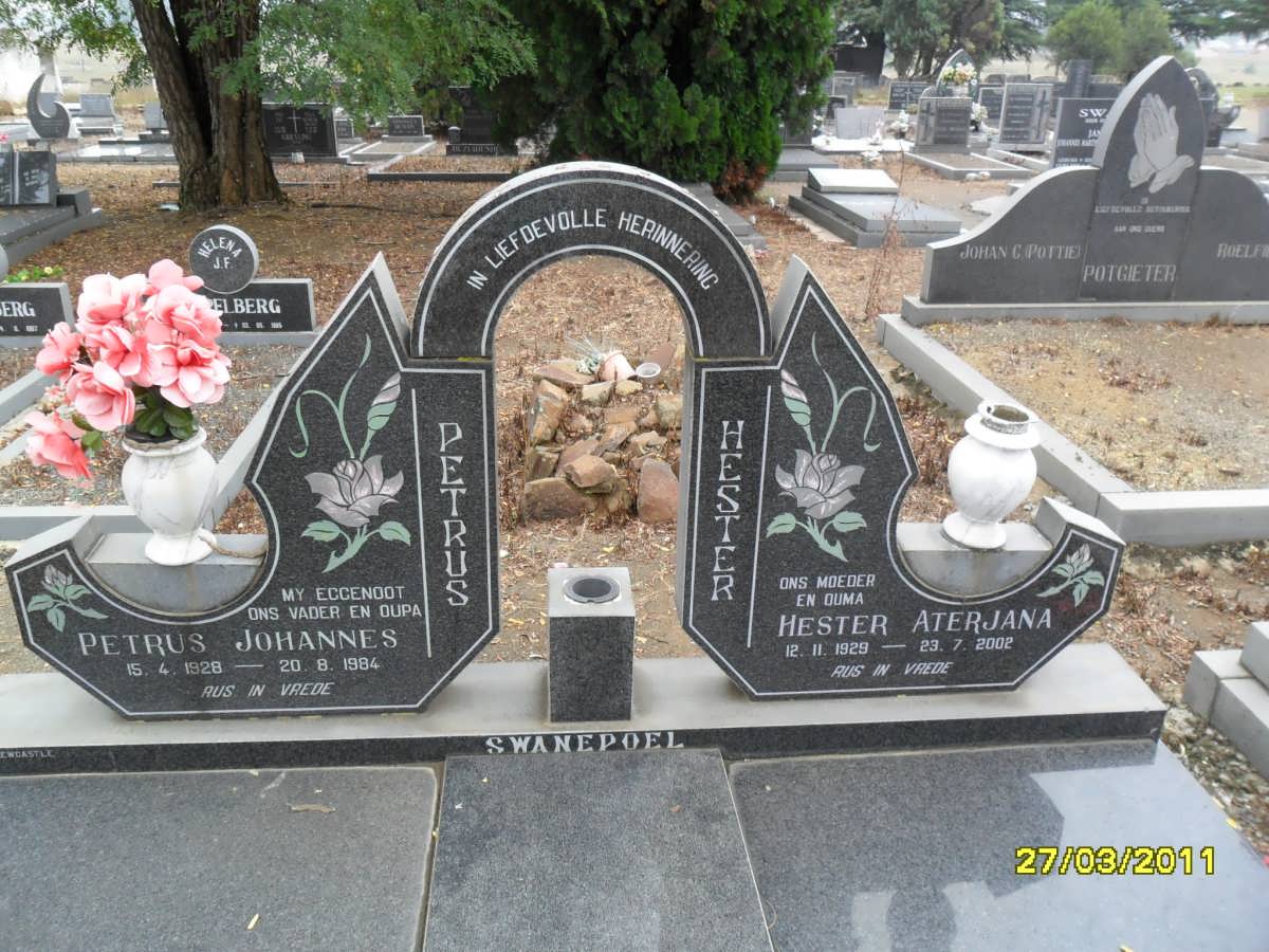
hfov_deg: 65.3
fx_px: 990
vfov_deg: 51.4
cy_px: 476
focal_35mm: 27
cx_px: 634
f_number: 3.5
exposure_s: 1/125
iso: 100
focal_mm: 4.9
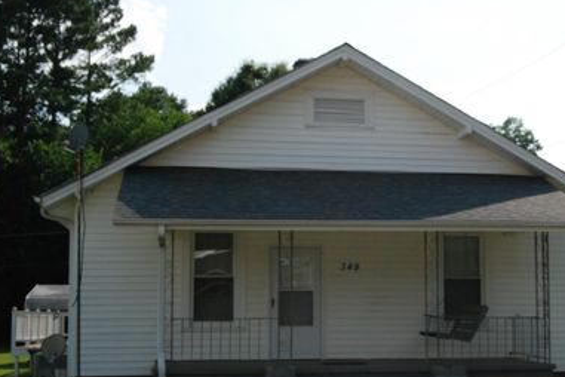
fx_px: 989
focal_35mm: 63
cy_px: 208
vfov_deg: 21.6
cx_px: 338
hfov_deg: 31.8
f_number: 16
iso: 1000
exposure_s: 1/1000
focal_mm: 32
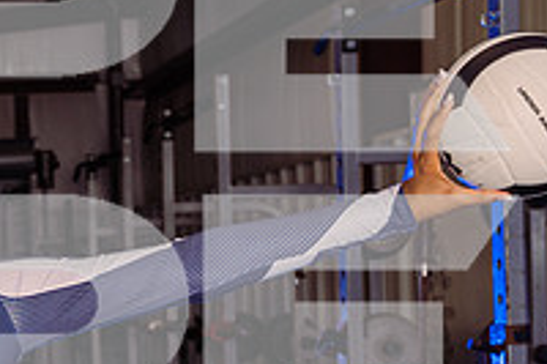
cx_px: -178
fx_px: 1807
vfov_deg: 11.4
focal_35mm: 119
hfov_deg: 16.2
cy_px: 341
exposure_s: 1/250
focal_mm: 41
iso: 320
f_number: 5
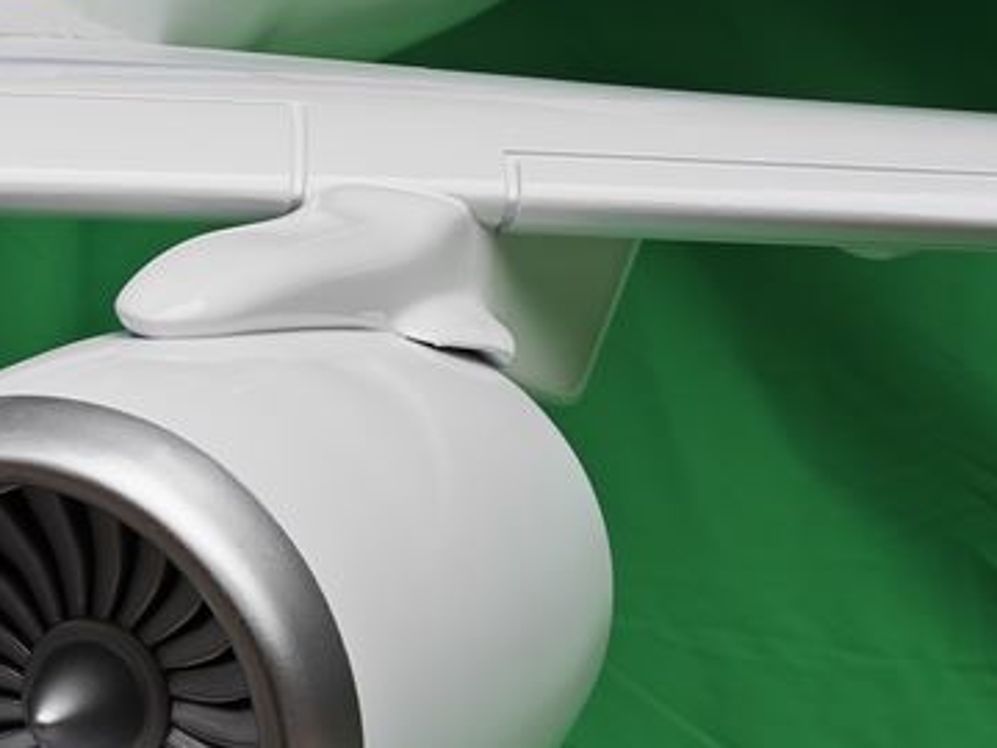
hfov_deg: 13.2
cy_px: 238
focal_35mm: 145
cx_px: -277
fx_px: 4176
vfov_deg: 10.2
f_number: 1.9
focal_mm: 8.7
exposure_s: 1/669
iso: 50
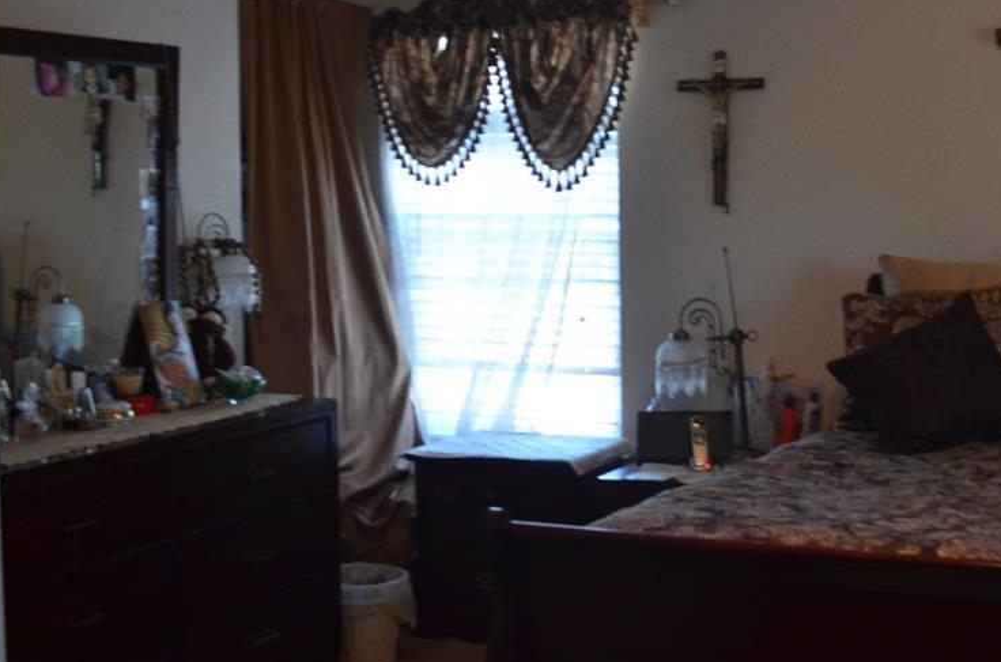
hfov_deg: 35.4
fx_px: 1526
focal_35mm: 55
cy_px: 235
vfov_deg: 24.4
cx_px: 767
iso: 560
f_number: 4
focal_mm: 18
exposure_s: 1/60
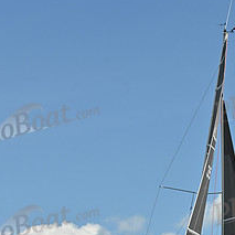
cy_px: 270
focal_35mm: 162
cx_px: 157
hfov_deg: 10.8
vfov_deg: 10.6
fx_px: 1244
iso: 250
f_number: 8
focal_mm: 70
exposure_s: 1/1250
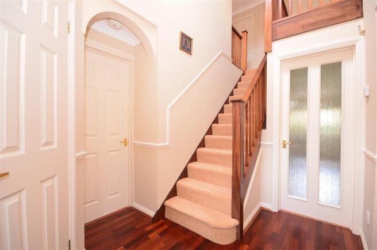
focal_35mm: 15
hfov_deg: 100.5
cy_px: 125
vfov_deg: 77.0
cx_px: 188
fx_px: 157
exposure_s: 1/2
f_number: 9
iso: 640
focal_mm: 10
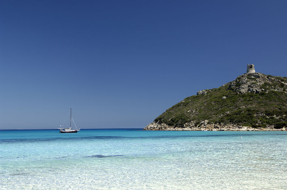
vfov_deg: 31.8
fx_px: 334
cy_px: 95
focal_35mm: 42
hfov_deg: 46.5
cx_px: 144
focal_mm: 28
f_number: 8
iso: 100
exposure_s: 1/50
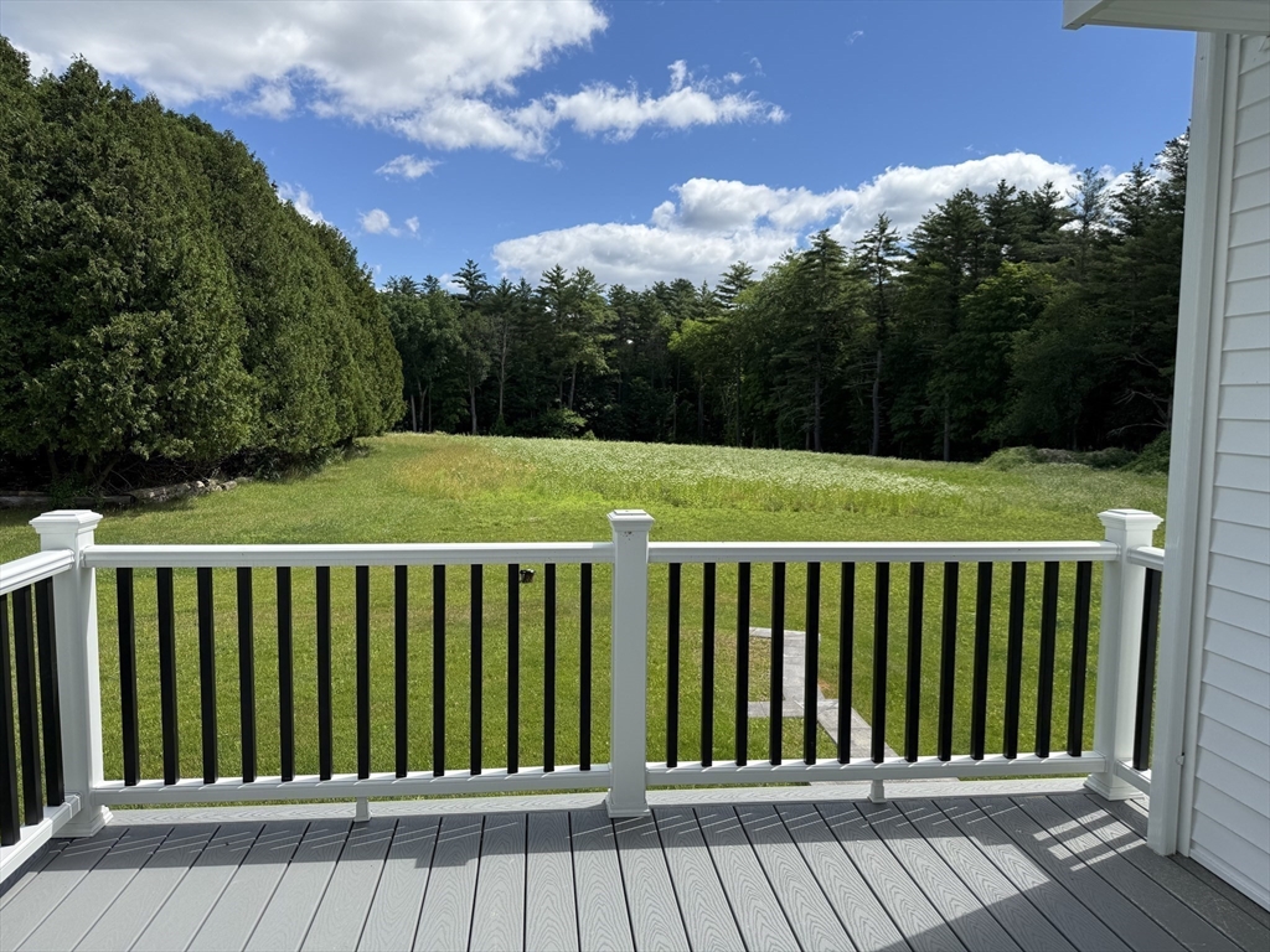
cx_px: 635
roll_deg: -0.5
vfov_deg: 56.8
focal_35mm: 24
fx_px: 881
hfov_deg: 71.6
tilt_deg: -4.5
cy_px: 476
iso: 80
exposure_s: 1/3953
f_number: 1.78
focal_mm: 6.76
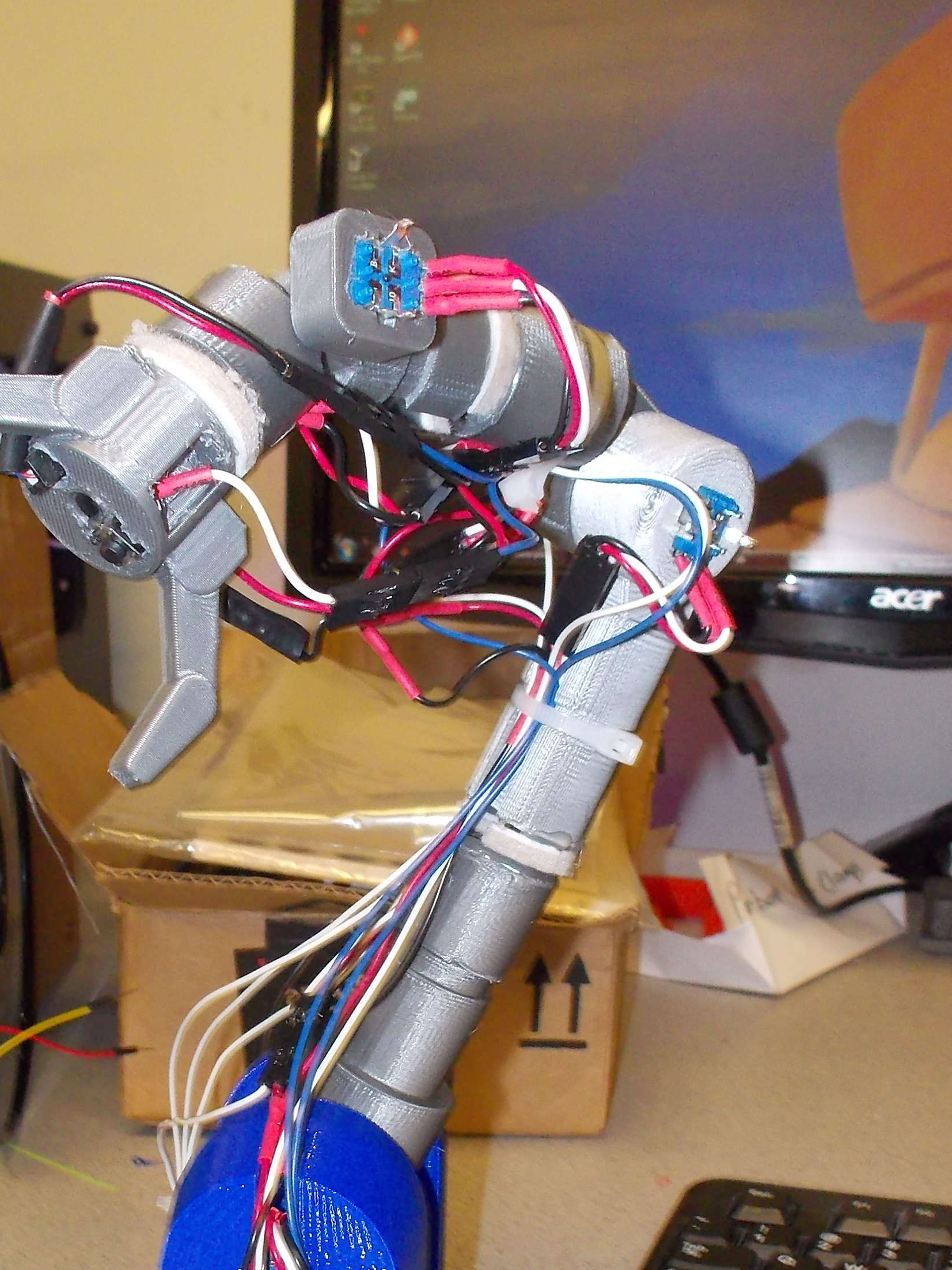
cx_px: 337
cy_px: 952
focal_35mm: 48
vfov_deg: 38.6
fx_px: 1760
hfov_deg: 30.1
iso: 200
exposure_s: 1/25
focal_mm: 4.1
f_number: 3.3
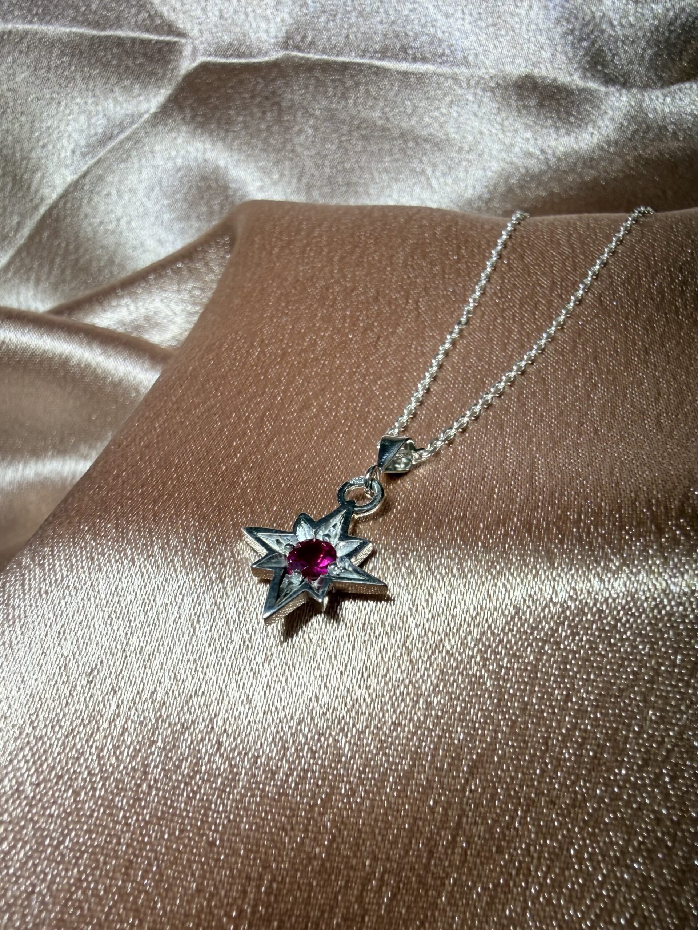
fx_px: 645
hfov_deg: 56.8
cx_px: 349
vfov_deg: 71.6
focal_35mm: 24
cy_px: 465
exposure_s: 1/151
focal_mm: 2.22
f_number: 2.2
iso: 40
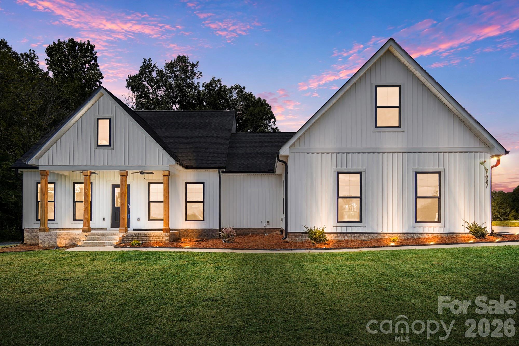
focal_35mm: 26
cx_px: 260
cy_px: 173
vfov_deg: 49.1
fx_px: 378
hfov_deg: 68.9
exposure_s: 1/2000
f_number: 4
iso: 100
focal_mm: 17.5
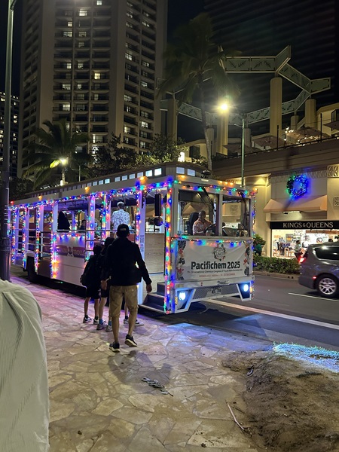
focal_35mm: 26
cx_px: 170
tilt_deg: +0.6
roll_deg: -2.0
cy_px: 226
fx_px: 339
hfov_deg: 53.1
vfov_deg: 67.3
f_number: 1.5
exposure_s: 1/40
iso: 500
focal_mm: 5.7
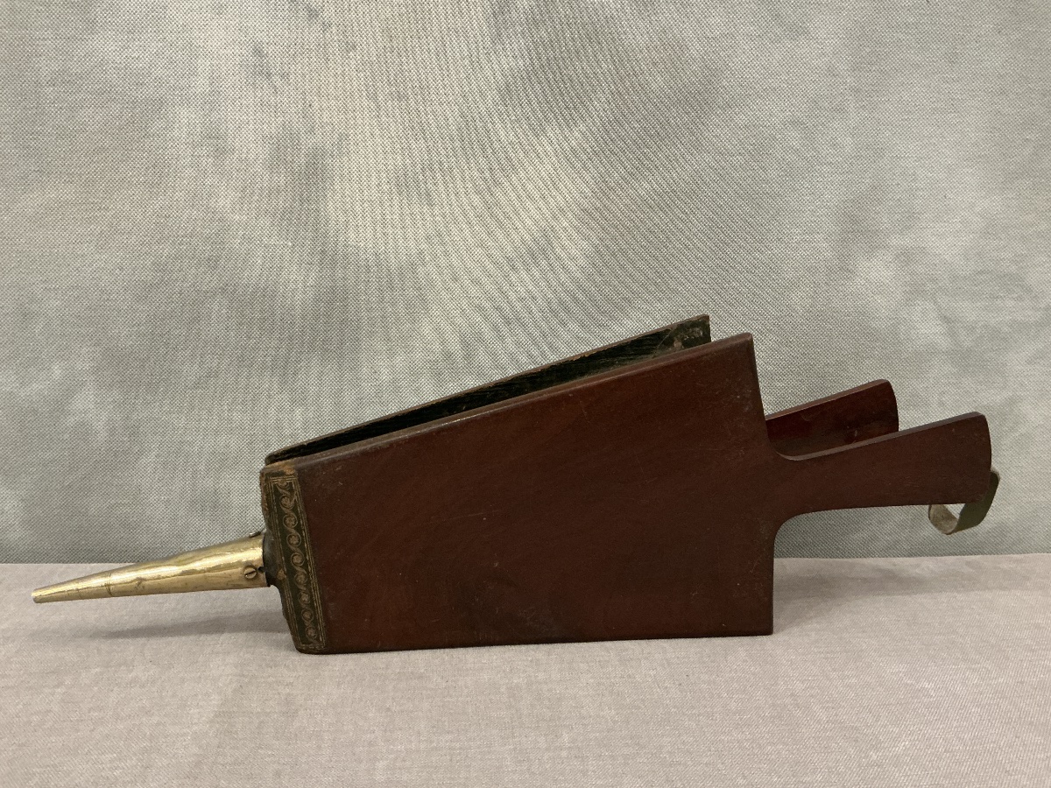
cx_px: 526
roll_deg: -0.2
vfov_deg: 49.7
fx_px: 850
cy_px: 394
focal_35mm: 28
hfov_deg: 63.4
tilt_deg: -11.4
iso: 250
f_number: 1.8
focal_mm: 3
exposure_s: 1/33
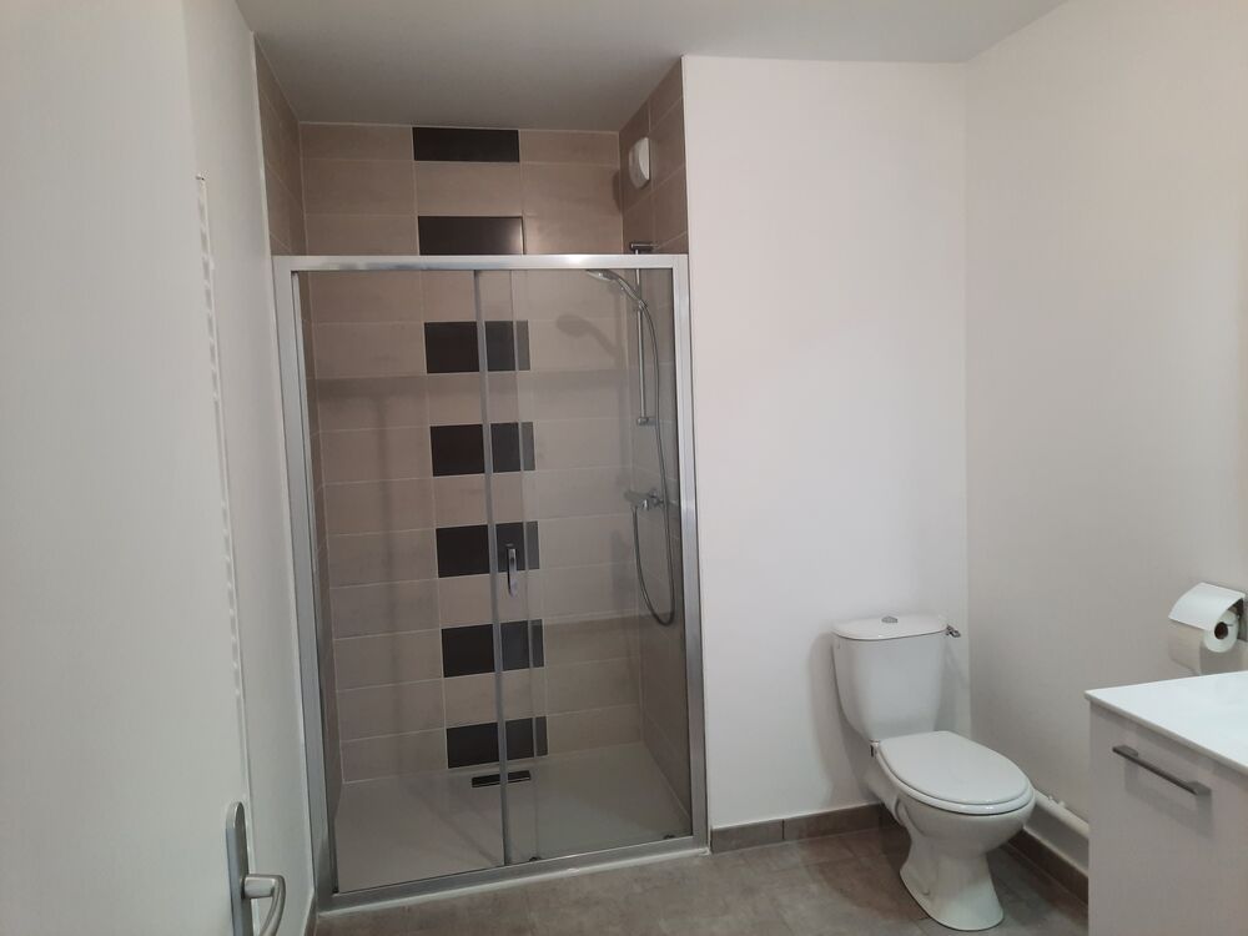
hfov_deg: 69.4
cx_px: 624
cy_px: 468
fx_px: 901
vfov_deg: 54.9
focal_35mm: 25
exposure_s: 1/50
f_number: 2
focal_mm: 4.6
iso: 125
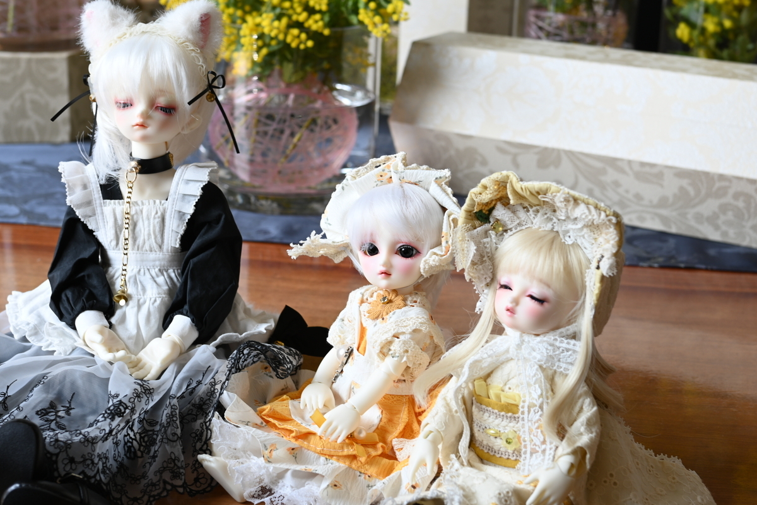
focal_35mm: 60
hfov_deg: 33.4
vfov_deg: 22.6
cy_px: 252
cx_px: 378
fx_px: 1262
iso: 140
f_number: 5.6
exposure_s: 1/60
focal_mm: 40
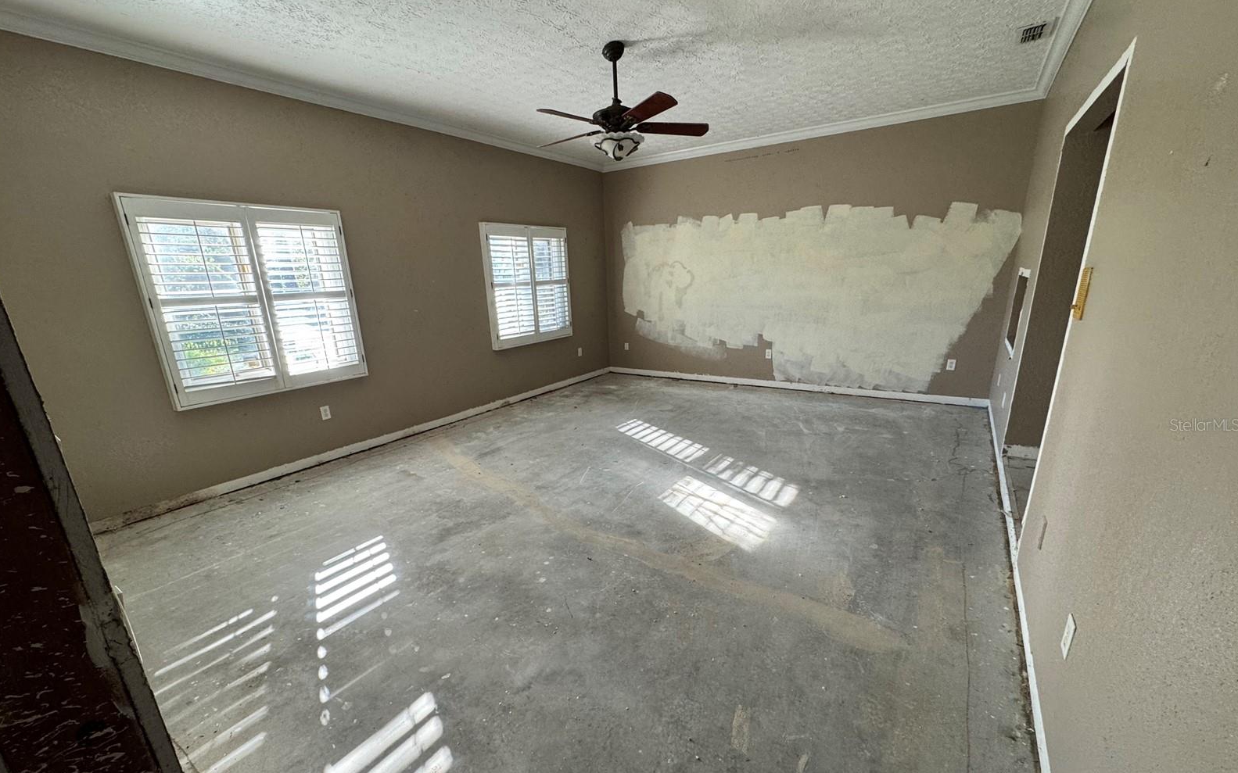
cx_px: 618
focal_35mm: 15
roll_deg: +2.4
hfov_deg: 101.5
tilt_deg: -17.7
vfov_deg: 74.6
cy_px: 424
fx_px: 506
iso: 200
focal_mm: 2.22
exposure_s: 1/99
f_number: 2.2
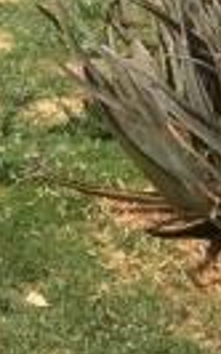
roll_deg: +0.4
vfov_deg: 8.5
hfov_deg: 4.8
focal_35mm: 237
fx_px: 2286
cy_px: -314
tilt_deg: -9.3
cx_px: -751
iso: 32
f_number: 2.2
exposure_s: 1/2326
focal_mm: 4.15
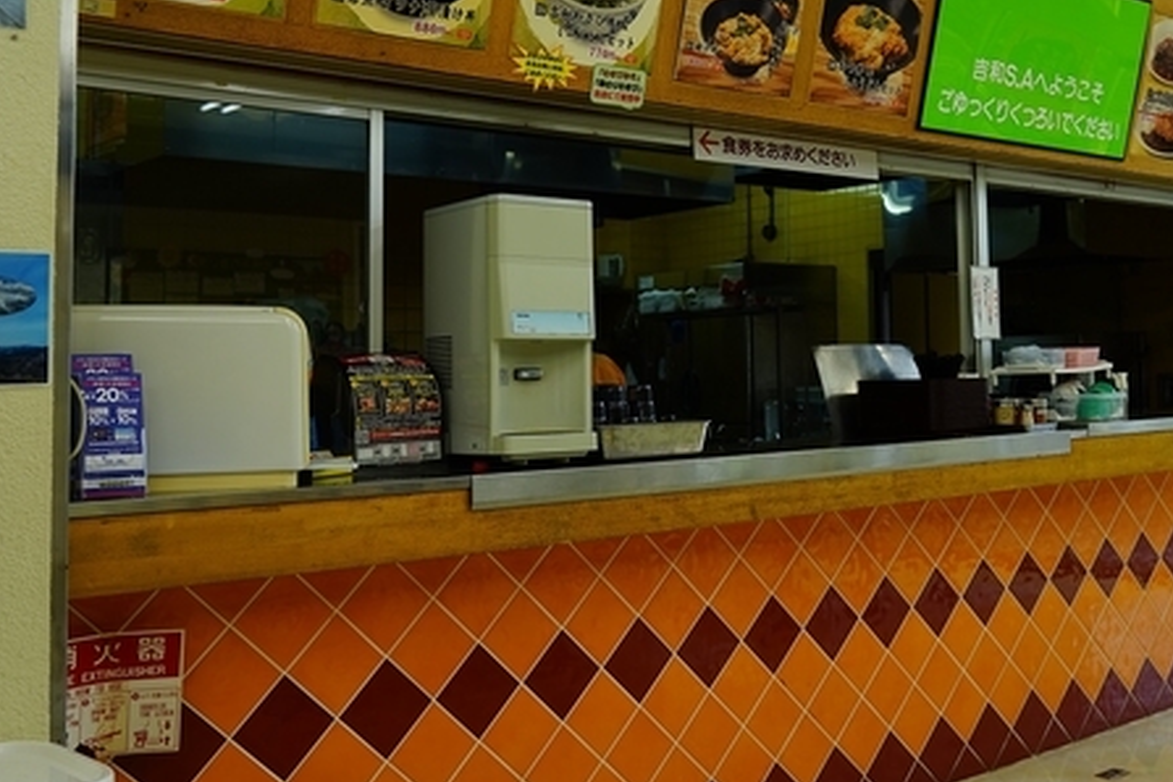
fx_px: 1401
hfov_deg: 44.2
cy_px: 262
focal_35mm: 43
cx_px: 855
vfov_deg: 31.0
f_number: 4
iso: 100
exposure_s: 1/60
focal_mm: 24
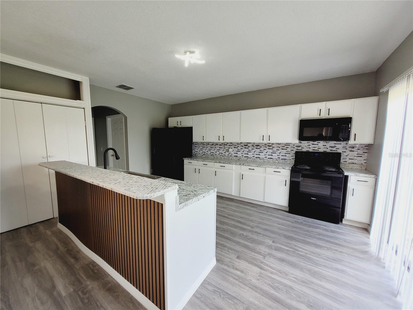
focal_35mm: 13
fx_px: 155
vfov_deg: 89.9
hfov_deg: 106.2
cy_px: 155
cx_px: 206
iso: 64
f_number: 2.2
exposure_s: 1/60
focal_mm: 1.74
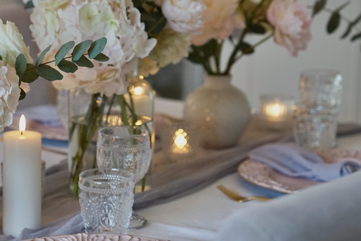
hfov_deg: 18.0
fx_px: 1133
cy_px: 110
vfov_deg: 12.1
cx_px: 99
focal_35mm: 113
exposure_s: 1/160
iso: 1600
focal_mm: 70
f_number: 4
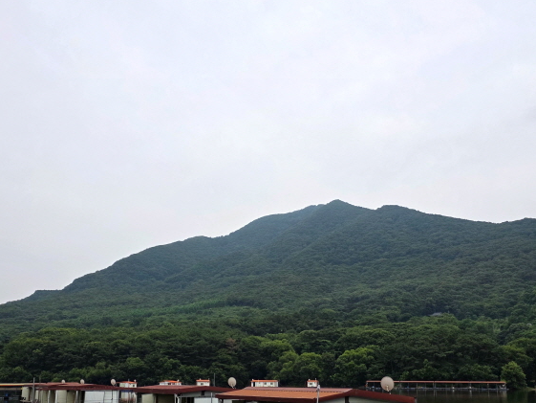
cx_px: 273
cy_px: 262
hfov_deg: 44.8
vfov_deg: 34.1
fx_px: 650
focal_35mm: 42
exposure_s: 1/180
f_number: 1.7
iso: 100
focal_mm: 6.3
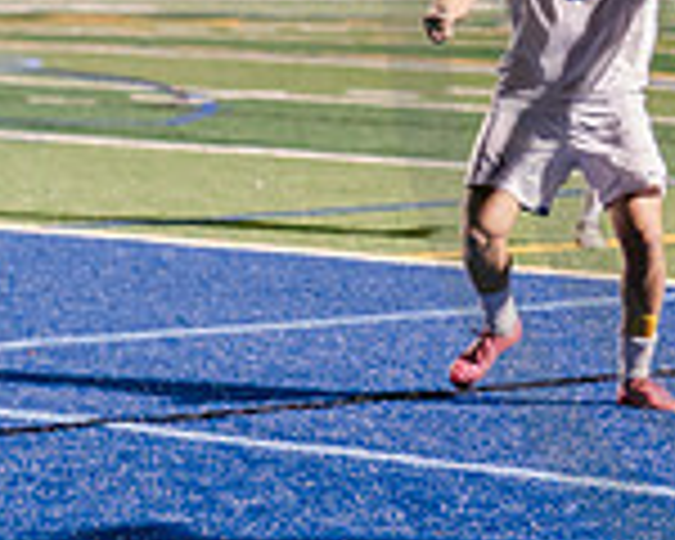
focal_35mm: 254
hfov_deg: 7.4
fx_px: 5074
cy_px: -20
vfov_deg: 6.1
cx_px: 1184
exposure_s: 1/250
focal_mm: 70
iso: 2500
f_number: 3.2
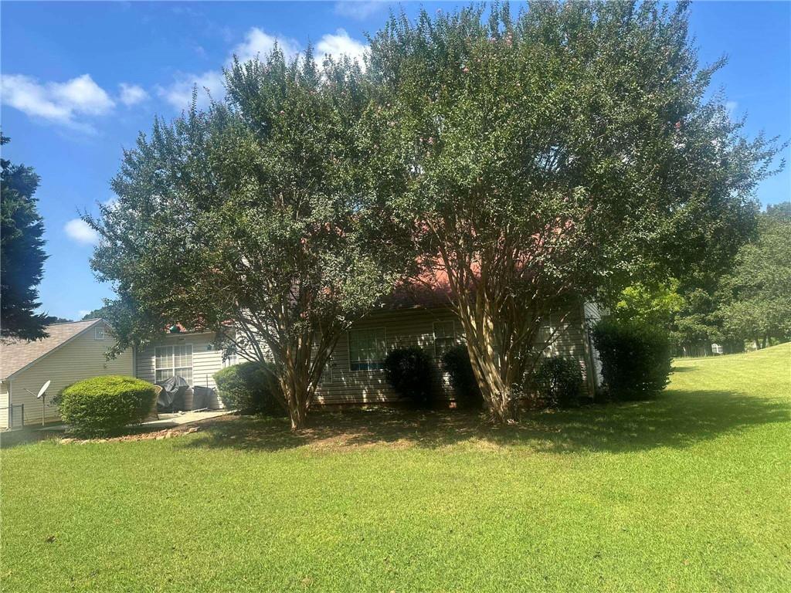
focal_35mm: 24
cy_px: 296
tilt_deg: +5.6
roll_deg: +3.0
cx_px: 396
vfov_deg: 56.8
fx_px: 548
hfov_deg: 71.6
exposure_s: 1/1721
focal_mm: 6.86
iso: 80
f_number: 1.78
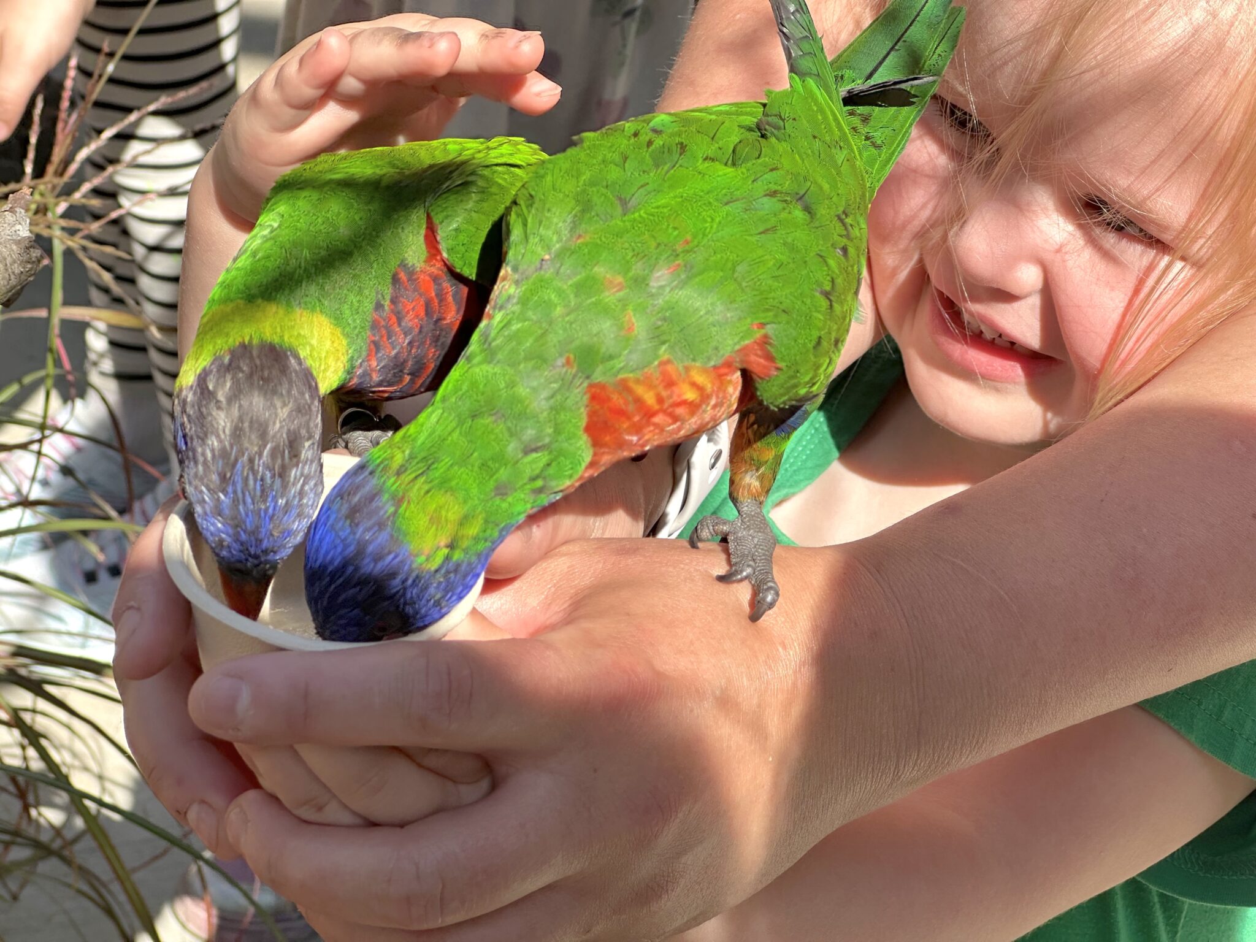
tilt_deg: -32.4
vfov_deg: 19.1
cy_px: 471
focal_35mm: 77
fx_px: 2794
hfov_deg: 25.3
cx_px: 628
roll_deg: -9.6
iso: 32
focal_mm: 9
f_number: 2.8
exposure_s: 1/334
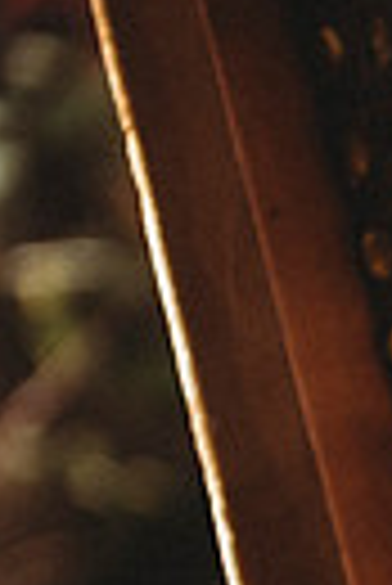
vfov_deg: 6.5
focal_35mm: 312
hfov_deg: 4.3
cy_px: 817
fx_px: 5082
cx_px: 1190
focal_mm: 70
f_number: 2.8
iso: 100
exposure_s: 1/500
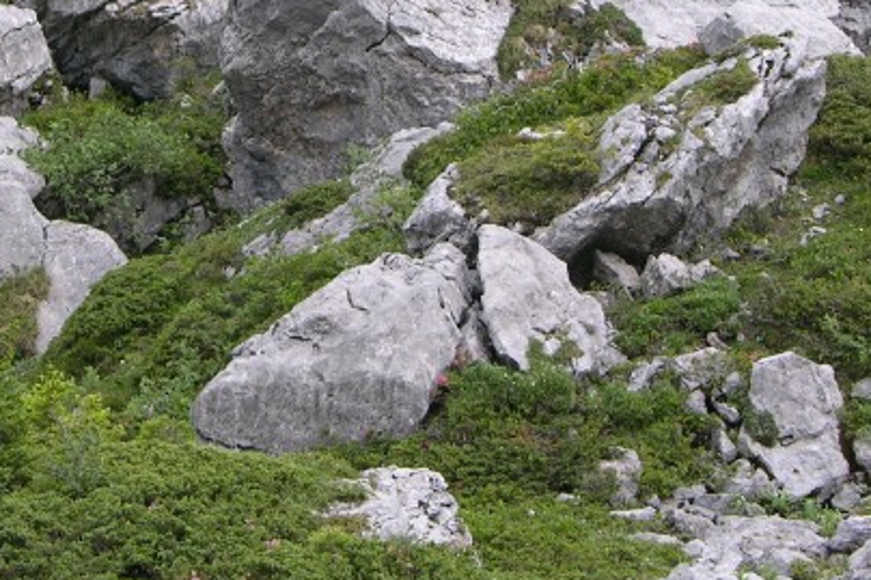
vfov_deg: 7.9
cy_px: 47
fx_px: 4208
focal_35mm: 174
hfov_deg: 11.8
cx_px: 153
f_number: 4.1
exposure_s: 1/168
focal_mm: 16.8
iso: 50
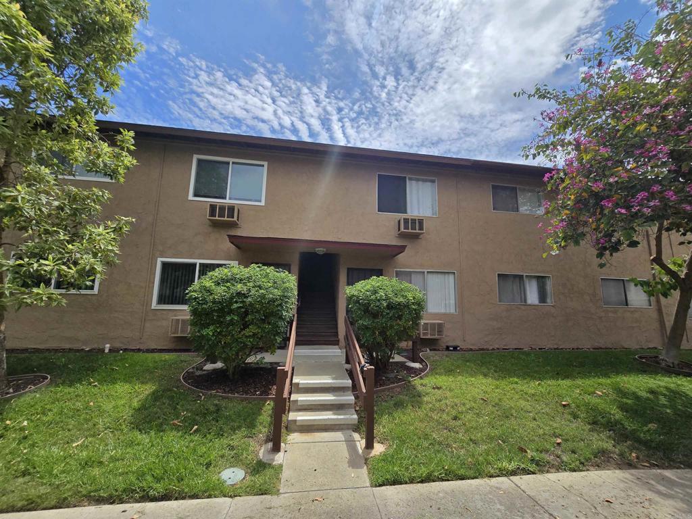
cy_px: 260
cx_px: 346
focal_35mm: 13
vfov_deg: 89.9
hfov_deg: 106.2
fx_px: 260
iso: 50
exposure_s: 1/2929
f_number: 2.2
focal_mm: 2.2
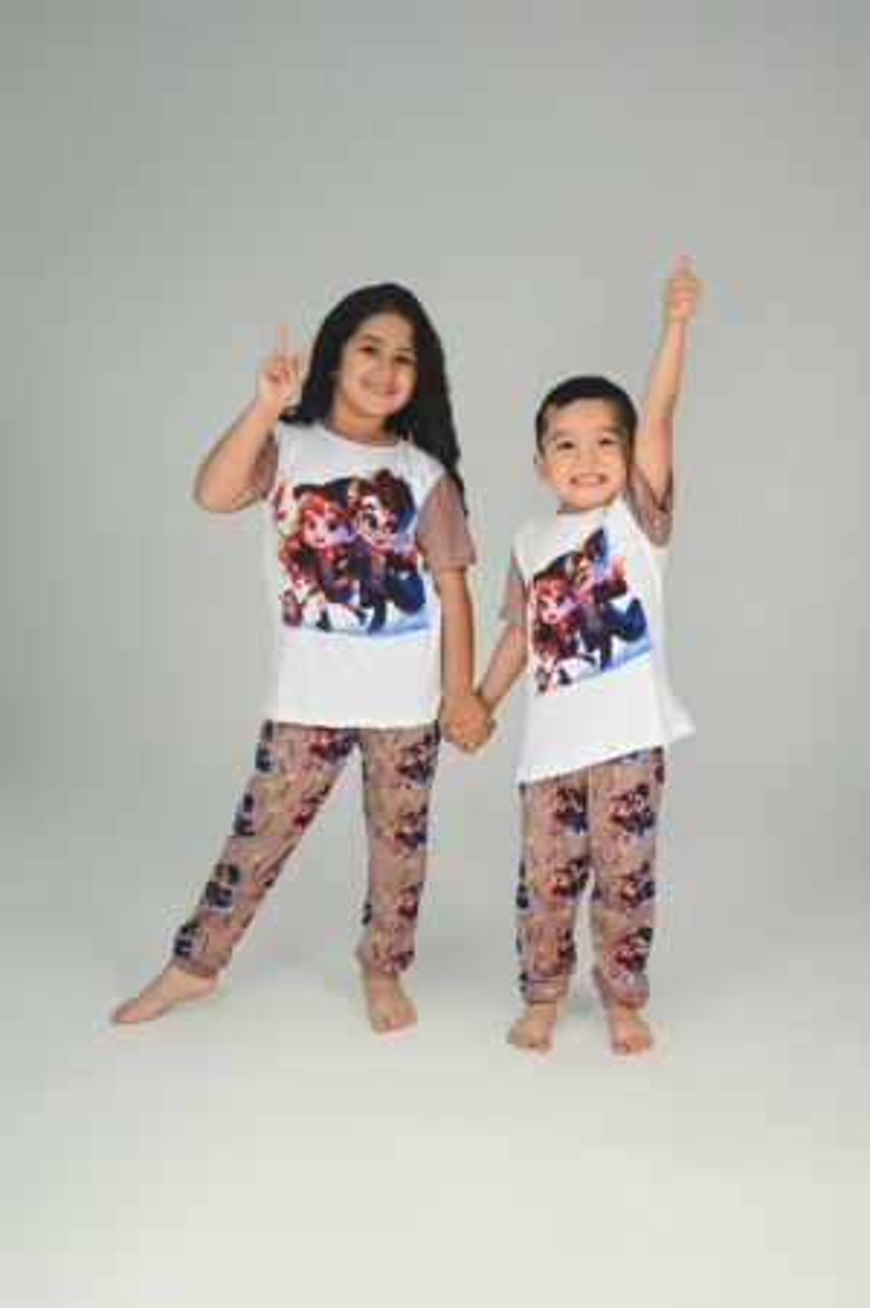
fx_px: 1271
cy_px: 654
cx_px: 435
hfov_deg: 37.8
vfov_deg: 54.5
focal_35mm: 35
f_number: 2.8
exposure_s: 1/200
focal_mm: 35
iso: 250
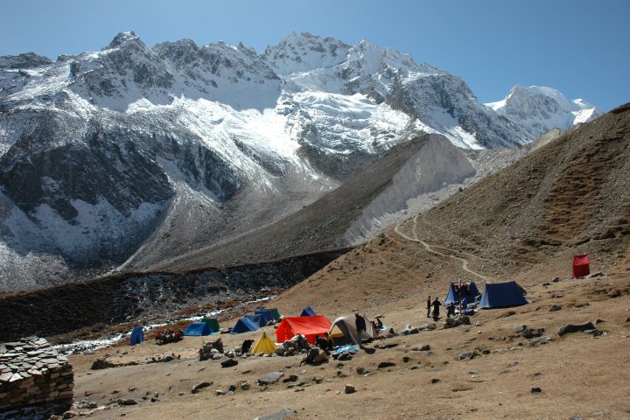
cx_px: 315
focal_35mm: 27
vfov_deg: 47.9
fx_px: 472
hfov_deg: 67.4
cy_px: 210
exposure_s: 1/320
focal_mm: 18
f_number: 9
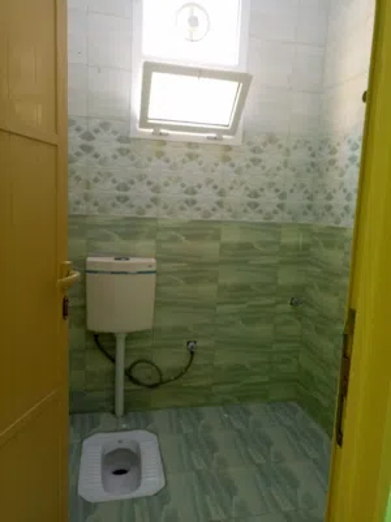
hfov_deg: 54.9
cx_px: 196
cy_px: 261
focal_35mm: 25
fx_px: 377
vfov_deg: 69.4
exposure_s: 1/33.3
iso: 1371
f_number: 1.79
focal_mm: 4.69
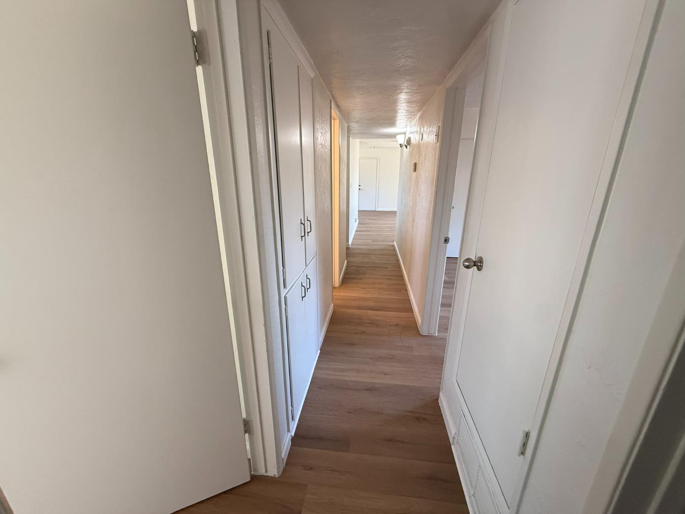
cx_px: 342
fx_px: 277
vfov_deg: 85.7
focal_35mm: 14
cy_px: 257
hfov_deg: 102.1
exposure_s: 1/120
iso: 320
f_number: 2.2
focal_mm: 2.22
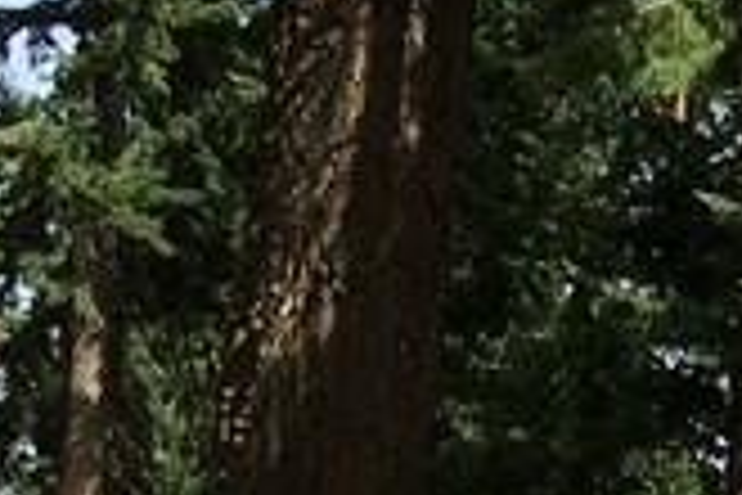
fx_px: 3854
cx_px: 1695
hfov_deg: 9.9
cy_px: 801
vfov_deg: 7.2
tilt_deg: +4.7
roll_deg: -0.3
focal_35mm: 187
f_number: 2.2
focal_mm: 4.15
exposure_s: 1/916
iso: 25
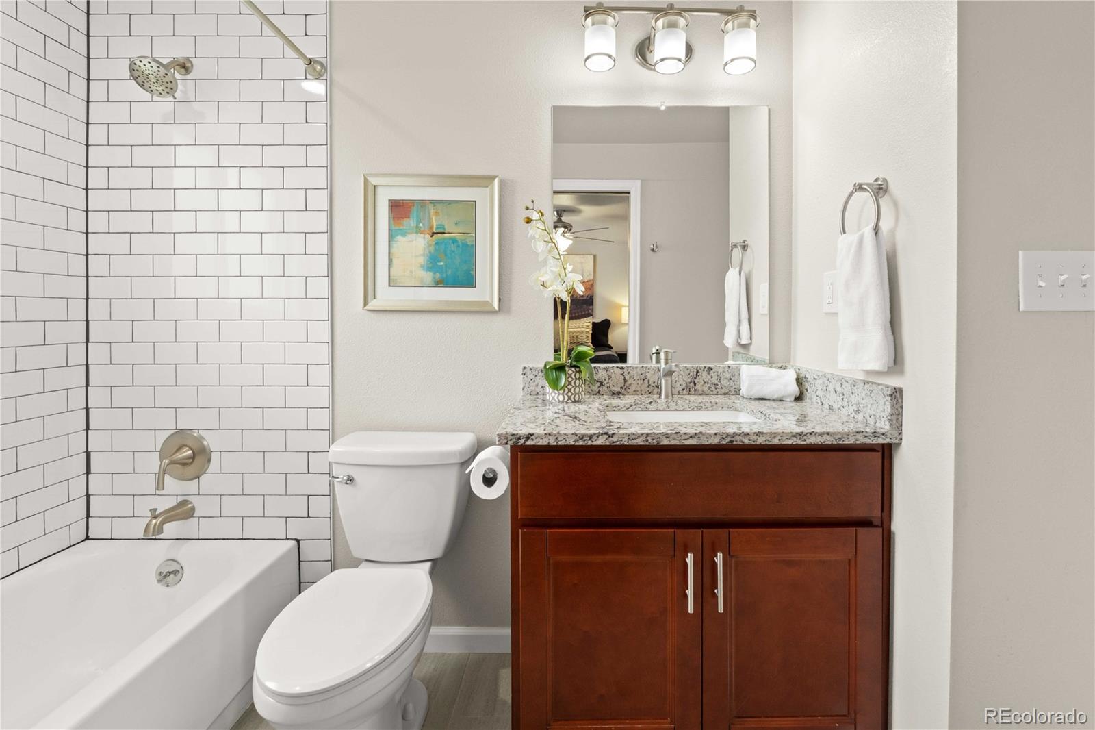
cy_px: 365
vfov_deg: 77.3
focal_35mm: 15
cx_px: 548
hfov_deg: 100.4
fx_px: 456
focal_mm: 10
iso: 200
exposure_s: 1/4
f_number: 10
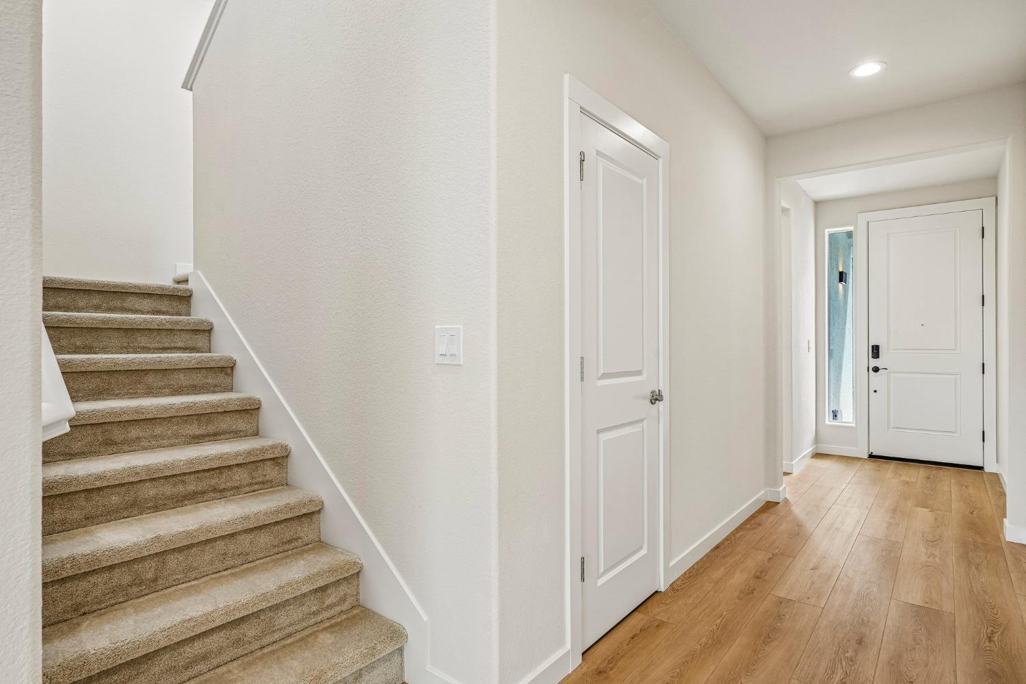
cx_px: 513
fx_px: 541
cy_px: 342
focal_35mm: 19
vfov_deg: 64.5
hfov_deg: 86.9
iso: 400
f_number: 8
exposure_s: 1/10
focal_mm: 19
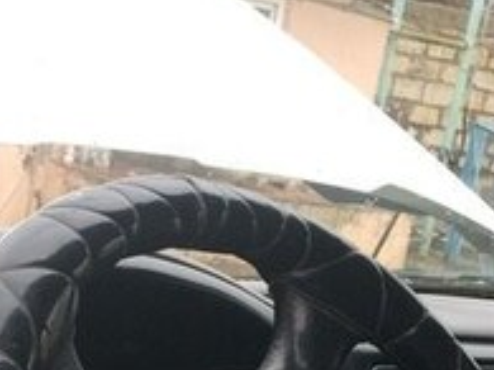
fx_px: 1398
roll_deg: -9.0
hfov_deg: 20.0
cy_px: 536
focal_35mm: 98
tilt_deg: -17.2
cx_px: 200
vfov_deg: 14.2
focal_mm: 4.15
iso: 50
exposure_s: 1/100
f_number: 2.2
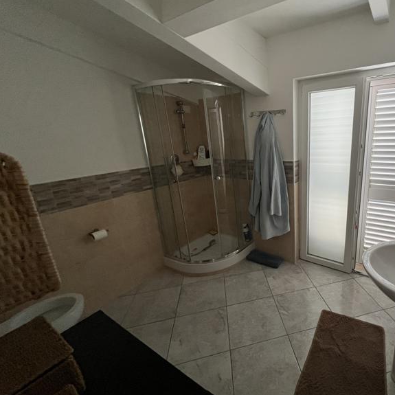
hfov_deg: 83.4
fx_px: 207
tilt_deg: -16.1
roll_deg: +2.4
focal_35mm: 16
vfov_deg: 87.4
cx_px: 273
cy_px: 194
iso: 400
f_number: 1.8
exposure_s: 1/60
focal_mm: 1.57
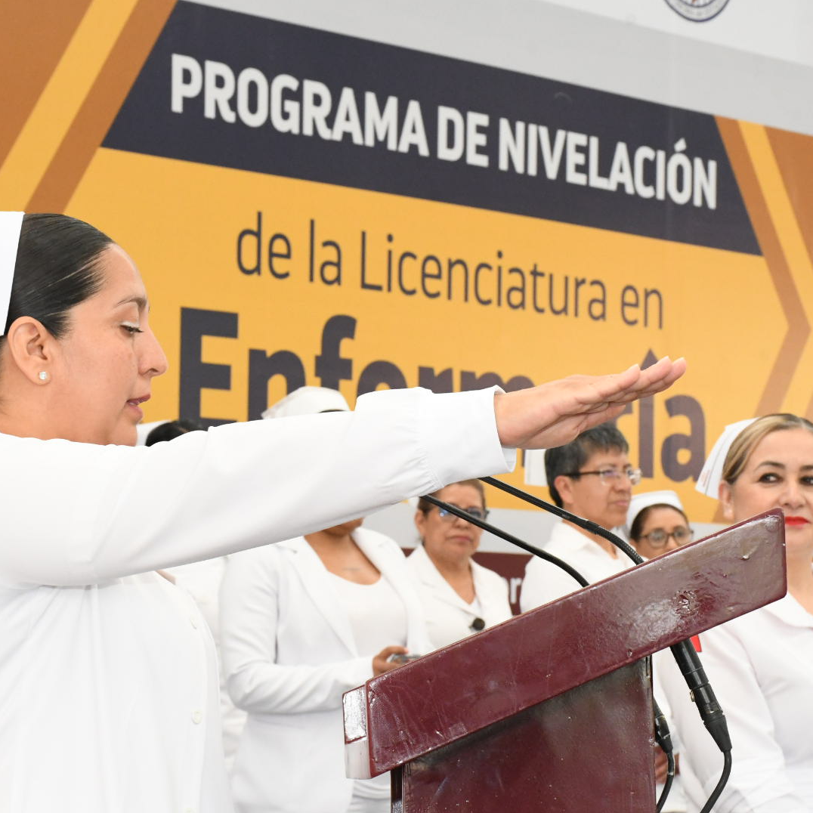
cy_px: 406
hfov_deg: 14.7
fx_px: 3162
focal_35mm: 119
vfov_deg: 14.7
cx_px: 416
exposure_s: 1/125
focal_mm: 62
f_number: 13
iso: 4000
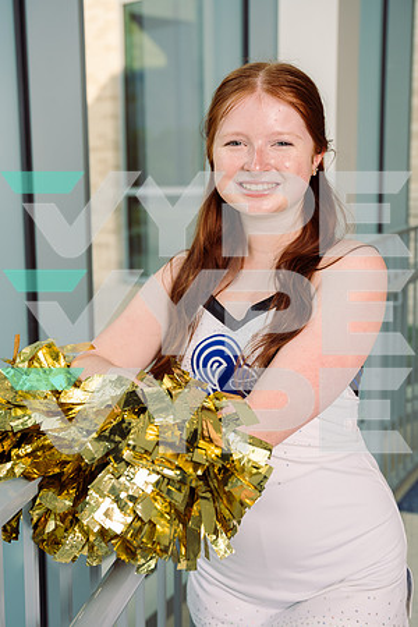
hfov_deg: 25.1
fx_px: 940
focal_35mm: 54
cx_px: 209
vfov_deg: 36.9
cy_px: 314
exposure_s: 1/250
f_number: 4.5
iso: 200
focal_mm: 54
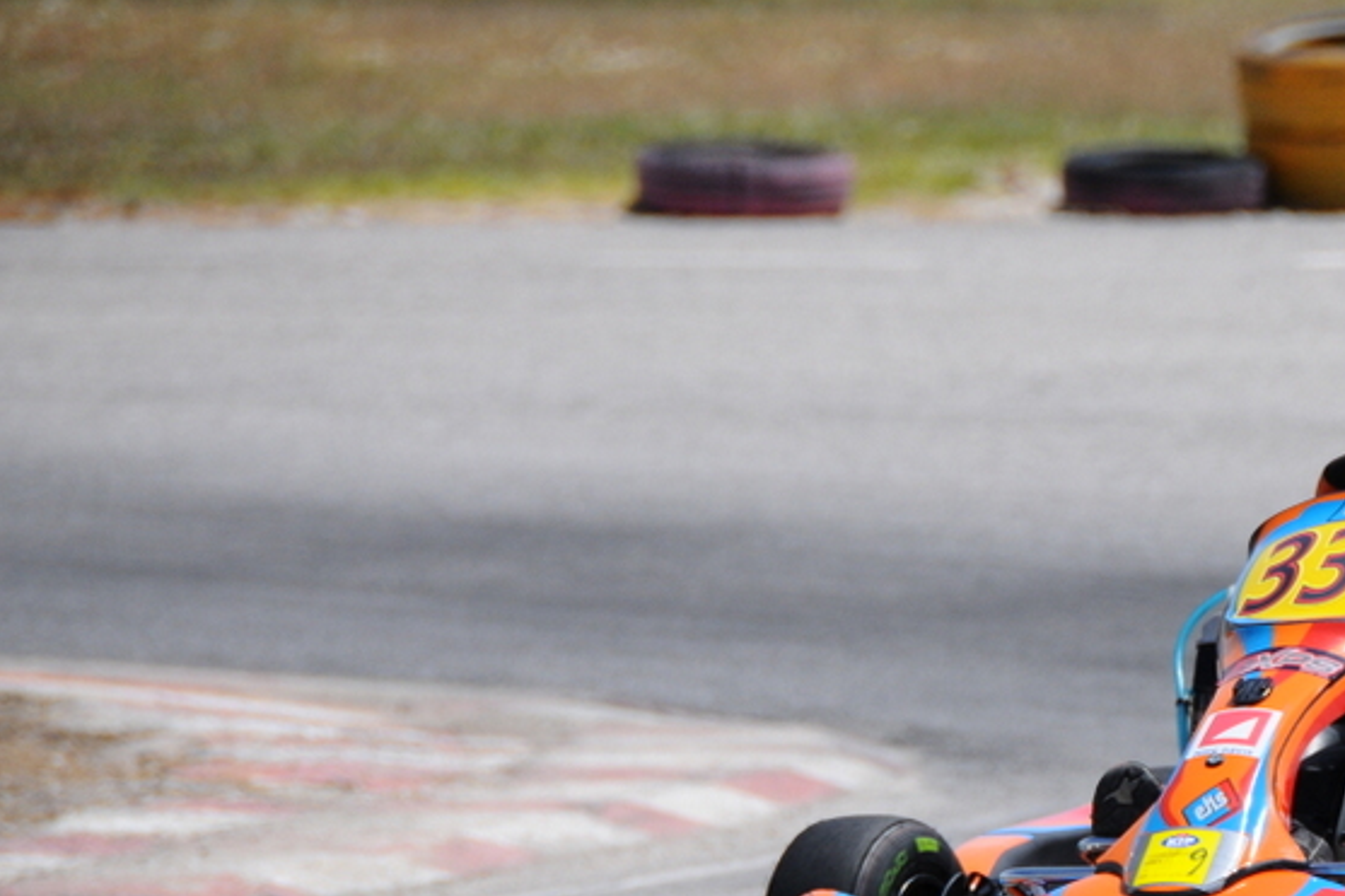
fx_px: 20579
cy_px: 676
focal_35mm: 551
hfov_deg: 3.7
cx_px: 1203
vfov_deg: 2.5
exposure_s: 1/2500
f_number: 5.6
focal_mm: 200
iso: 400
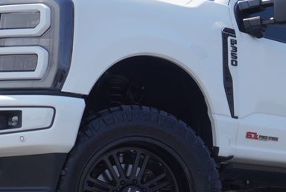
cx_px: 184
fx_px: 764
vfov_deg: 14.3
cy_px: 83
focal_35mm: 96
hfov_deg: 21.2
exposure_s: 1/200
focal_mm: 24
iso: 100
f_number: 8
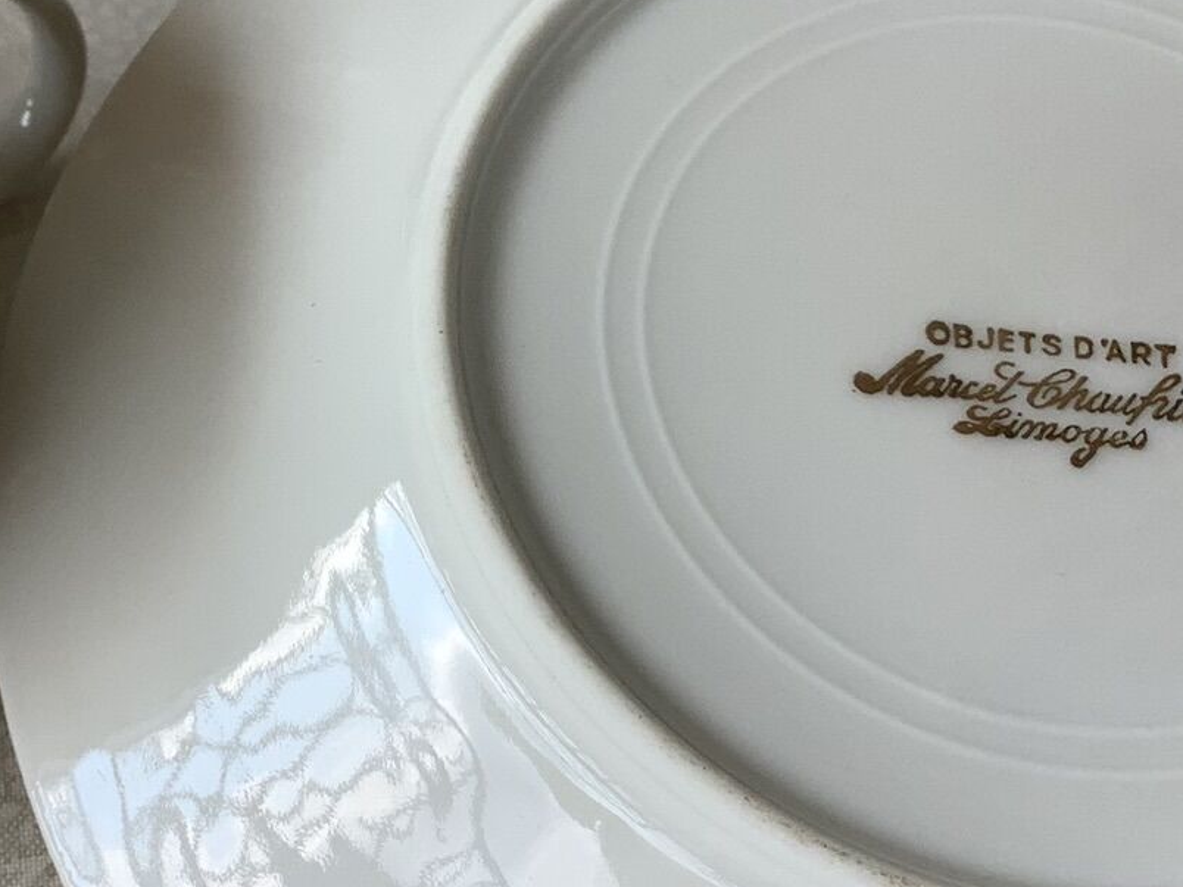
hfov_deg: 24.6
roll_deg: +0.4
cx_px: 396
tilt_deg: -43.8
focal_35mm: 79
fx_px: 2700
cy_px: 275
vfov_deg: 18.6
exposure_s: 1/362
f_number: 2.4
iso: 25
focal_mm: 3.3
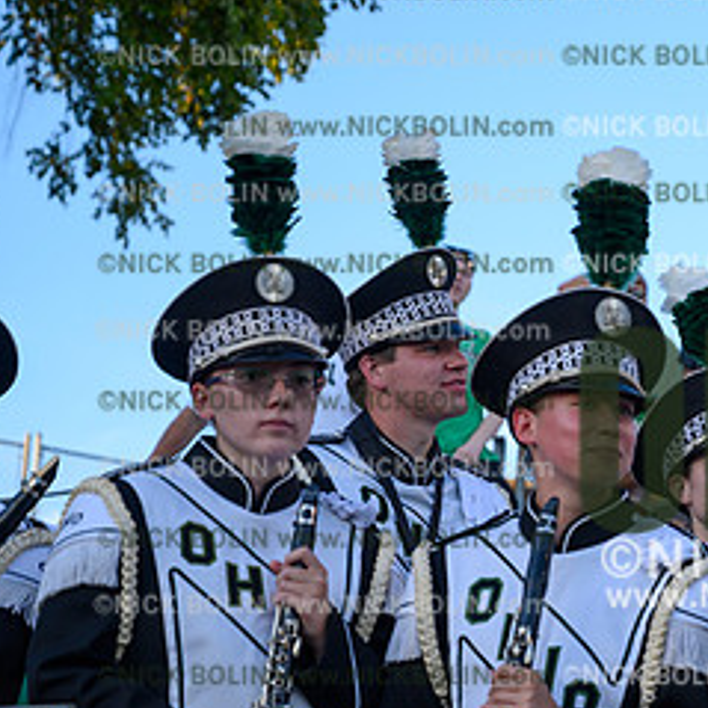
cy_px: 468
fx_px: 3332
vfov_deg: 12.1
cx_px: 788
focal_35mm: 144
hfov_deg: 11.9
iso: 100
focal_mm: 70
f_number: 4
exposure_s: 1/400
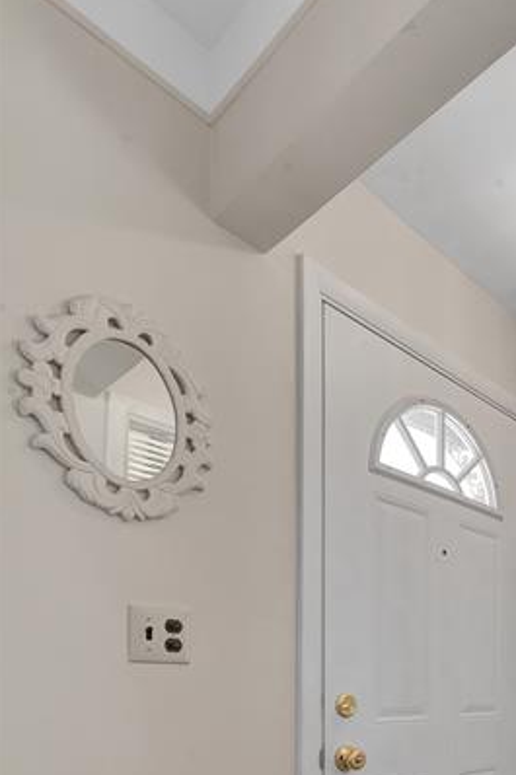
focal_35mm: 27
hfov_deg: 42.7
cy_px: 693
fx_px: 581
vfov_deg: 58.0
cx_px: 490
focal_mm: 14
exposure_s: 1/20
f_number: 9
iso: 400
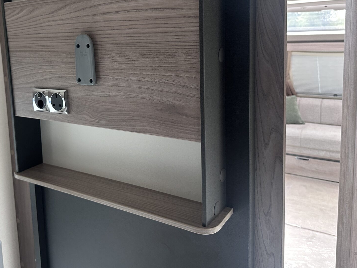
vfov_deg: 41.2
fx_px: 351
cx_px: 125
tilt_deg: -4.7
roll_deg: +2.9
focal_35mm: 34
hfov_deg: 53.1
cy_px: 89
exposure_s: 1/105
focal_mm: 6.86
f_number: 1.78
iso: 250
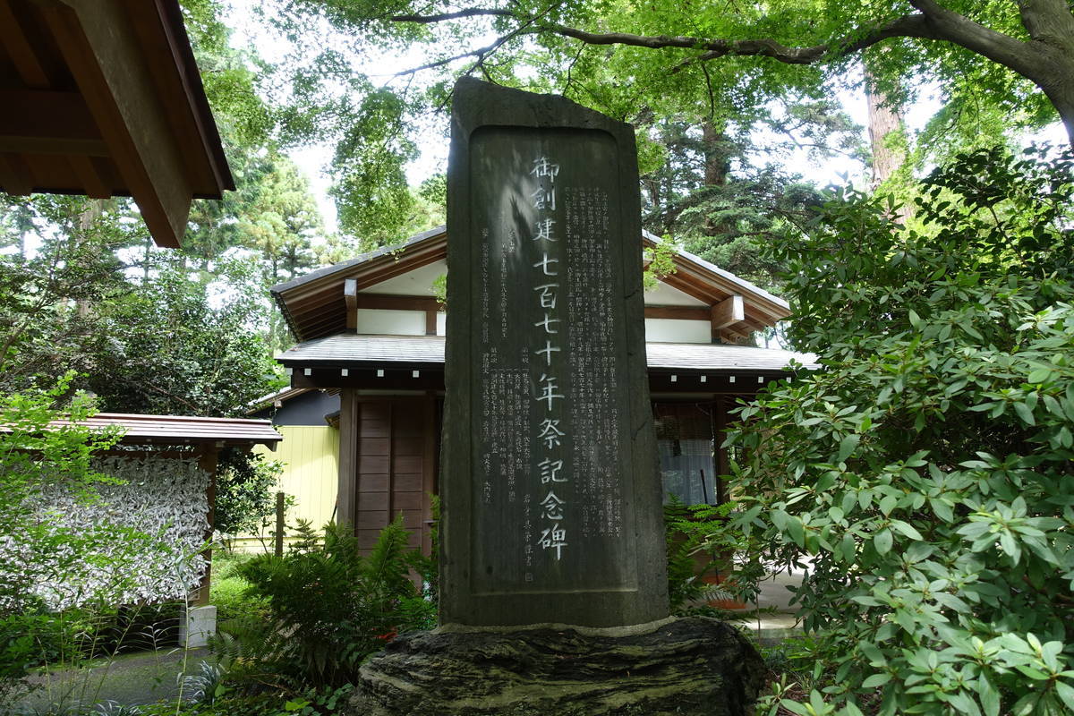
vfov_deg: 53.1
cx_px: 537
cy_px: 358
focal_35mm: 24
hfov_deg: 73.7
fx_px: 716
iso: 125
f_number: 3.2
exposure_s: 1/80
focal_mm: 8.8
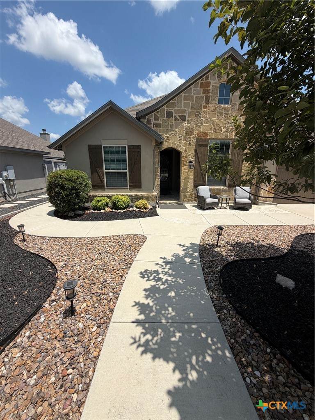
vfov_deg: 102.1
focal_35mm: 14
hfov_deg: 85.7
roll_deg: +0.9
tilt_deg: -13.9
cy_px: 210
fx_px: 170
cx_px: 158
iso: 20
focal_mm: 2.22
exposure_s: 1/1259
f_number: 2.2
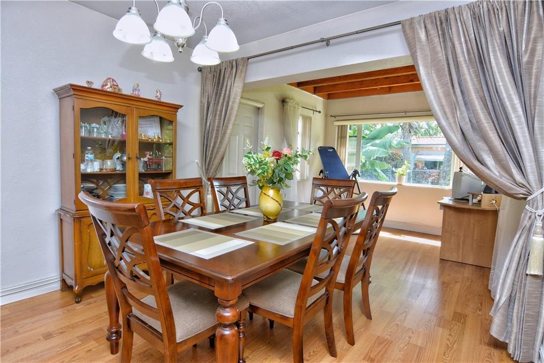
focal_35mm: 18
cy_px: 182
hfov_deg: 90.0
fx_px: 272
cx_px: 272
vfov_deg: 67.3
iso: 320
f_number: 7.1
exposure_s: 1/100
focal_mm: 12
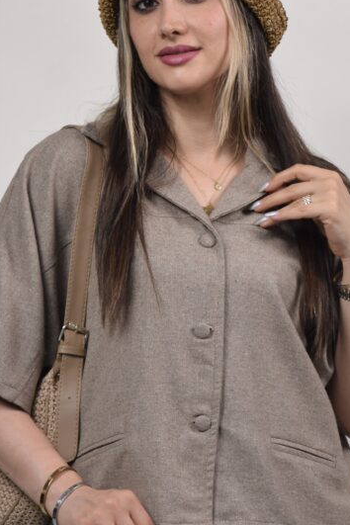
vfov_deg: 7.0
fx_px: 4273
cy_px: 304
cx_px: 203
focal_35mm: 293
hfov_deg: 4.7
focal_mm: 90
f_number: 5.3
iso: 200
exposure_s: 1/30
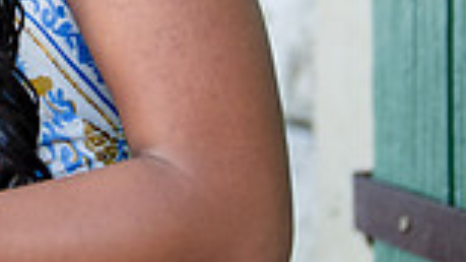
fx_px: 3052
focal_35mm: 247
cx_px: -334
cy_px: -287
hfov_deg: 8.4
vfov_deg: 4.8
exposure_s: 1/800
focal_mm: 50
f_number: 1.2
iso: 100
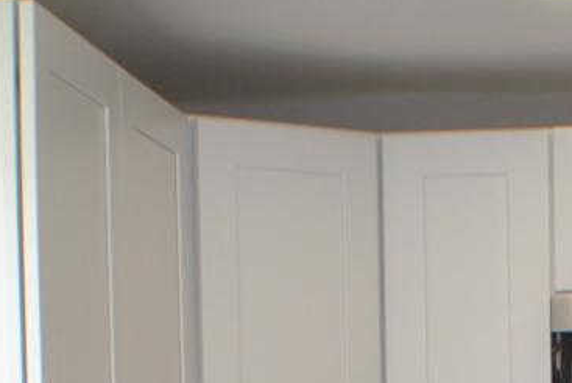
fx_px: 2769
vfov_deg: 7.5
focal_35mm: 174
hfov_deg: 11.7
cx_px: 489
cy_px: 839
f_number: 3.8
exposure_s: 1/100
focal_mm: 22
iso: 200
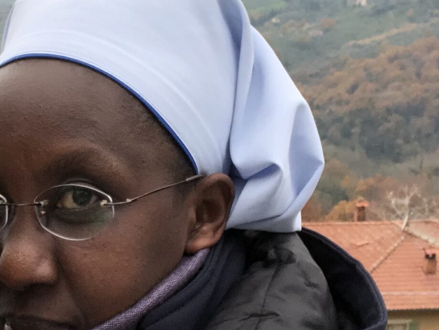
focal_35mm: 89
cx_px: 138
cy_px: 240
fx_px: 1129
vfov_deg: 16.5
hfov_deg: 21.9
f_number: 2.2
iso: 20
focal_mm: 2.87
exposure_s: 1/258
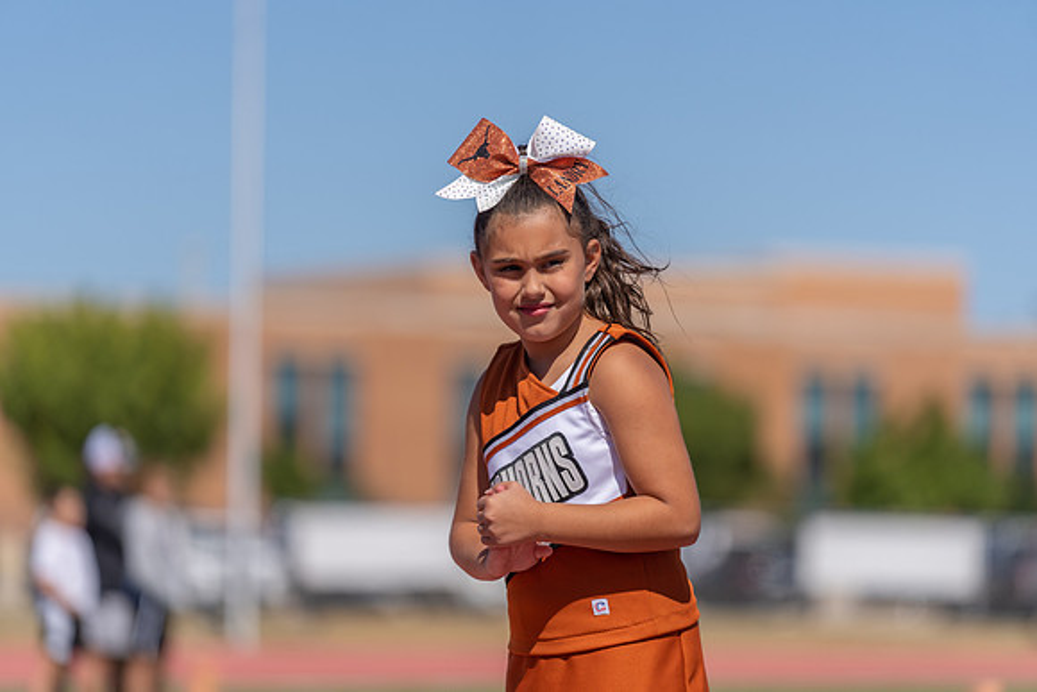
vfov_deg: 6.9
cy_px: 346
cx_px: 518
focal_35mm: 200
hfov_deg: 10.3
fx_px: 5762
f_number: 2.8
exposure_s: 1/3200
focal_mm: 200
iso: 100
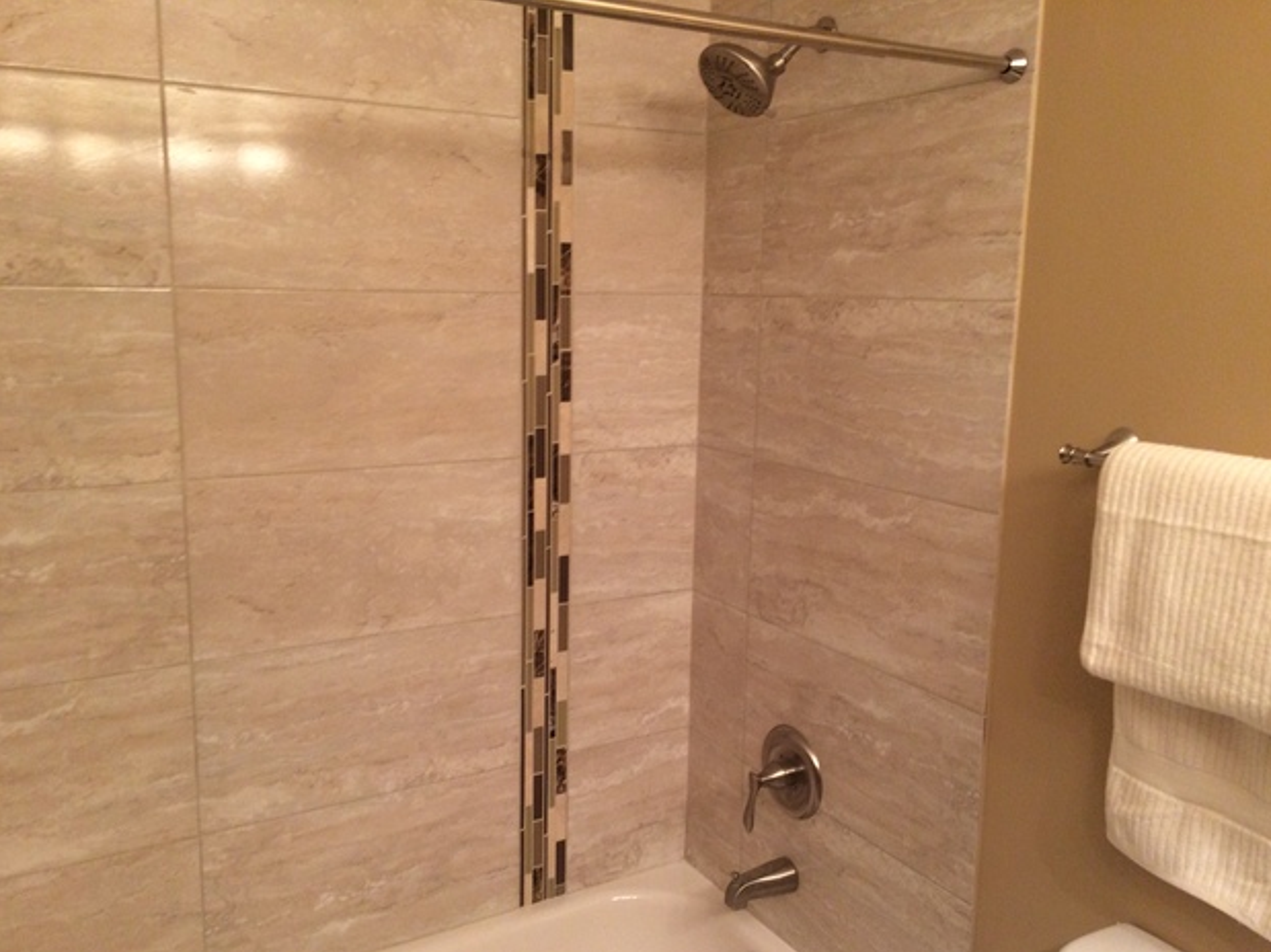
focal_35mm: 30
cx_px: 622
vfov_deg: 46.8
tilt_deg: -10.2
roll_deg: +0.6
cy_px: 490
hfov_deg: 60.0
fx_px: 1101
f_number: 2.2
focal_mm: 4.15
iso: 160
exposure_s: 1/30
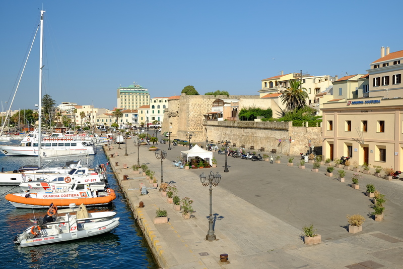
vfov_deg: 37.8
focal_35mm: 35
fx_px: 392
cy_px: 134
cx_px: 202
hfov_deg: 54.4
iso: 200
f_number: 8
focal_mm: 23
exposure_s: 1/220
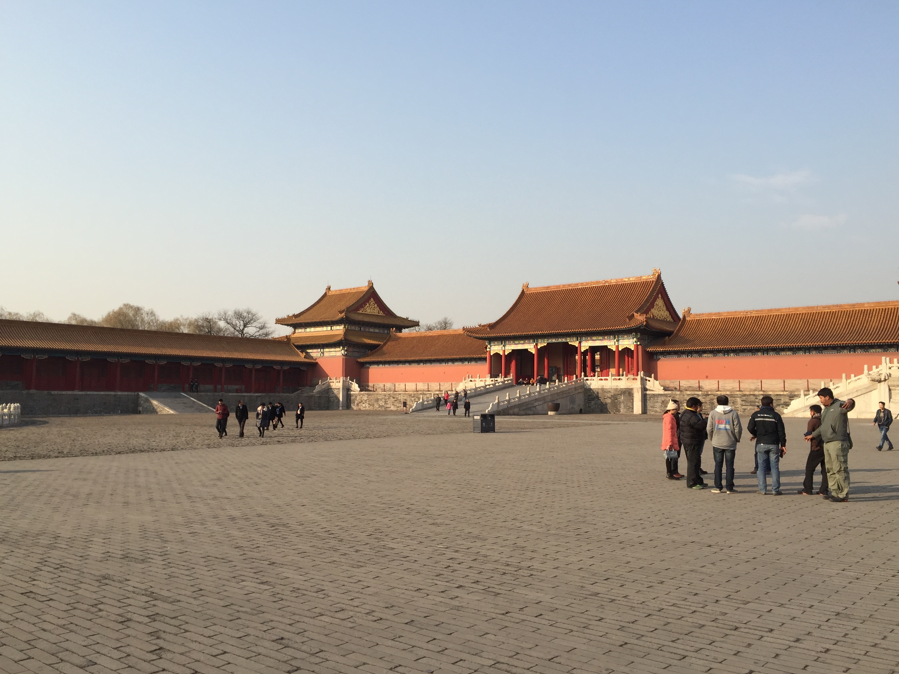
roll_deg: -0.6
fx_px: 779
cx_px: 455
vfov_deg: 46.8
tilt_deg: +3.7
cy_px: 341
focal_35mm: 30
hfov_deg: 60.0
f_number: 2.2
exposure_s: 1/1364
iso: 32
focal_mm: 4.15
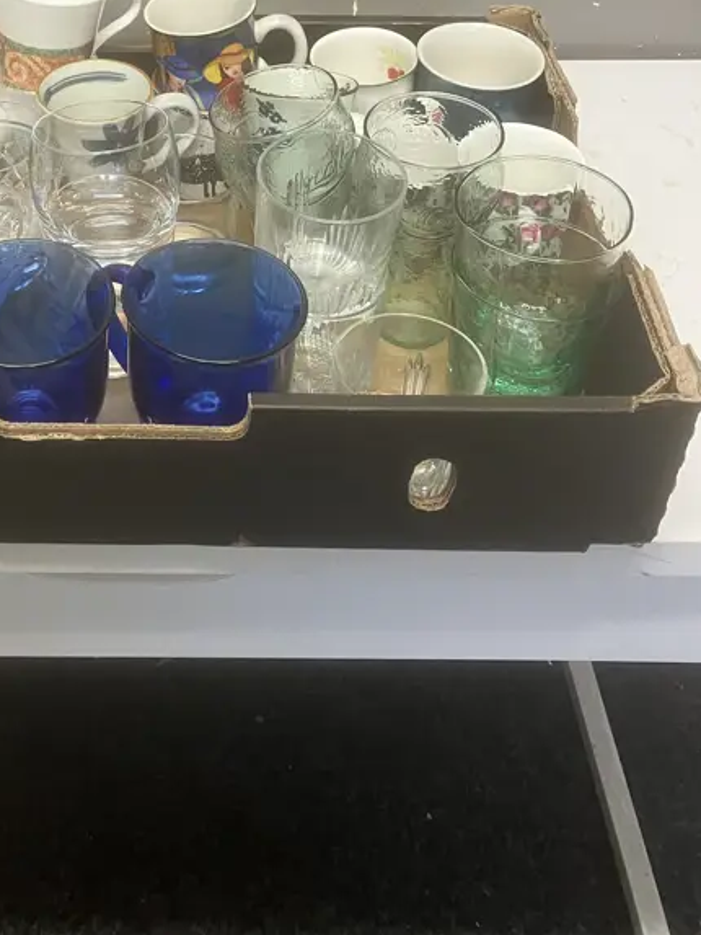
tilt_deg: -33.5
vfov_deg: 36.9
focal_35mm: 50
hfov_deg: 28.4
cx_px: 130
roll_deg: -0.4
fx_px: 1350
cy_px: 193
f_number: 1.8
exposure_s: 1/50
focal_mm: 3.99
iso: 100
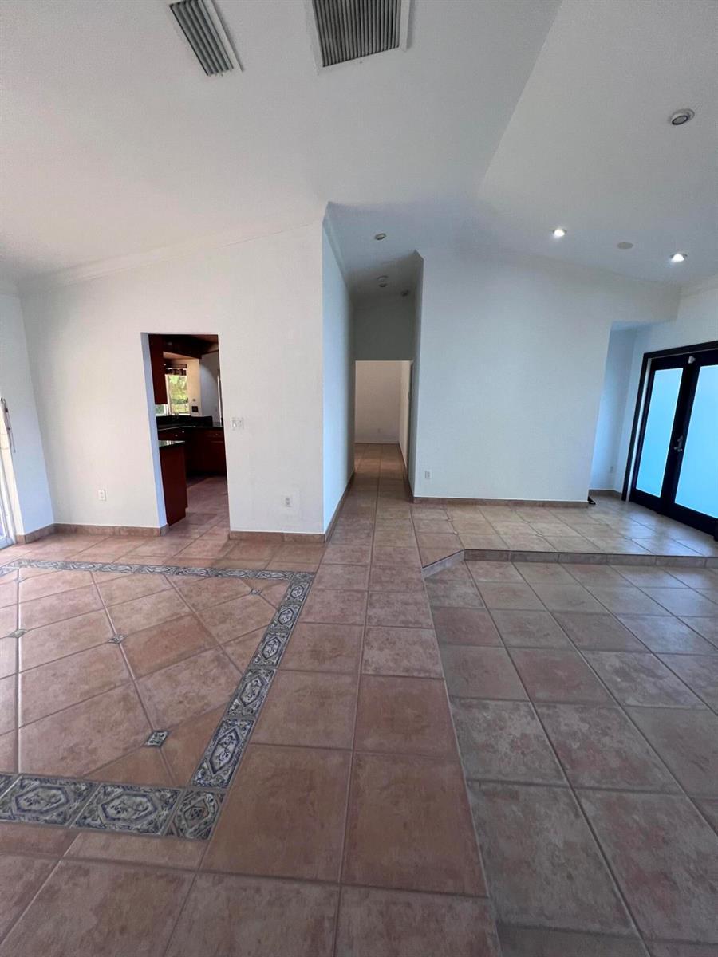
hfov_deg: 89.9
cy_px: 478
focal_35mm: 13
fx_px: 360
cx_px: 359
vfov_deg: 106.2
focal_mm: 1.57
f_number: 1.8
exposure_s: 1/120
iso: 250
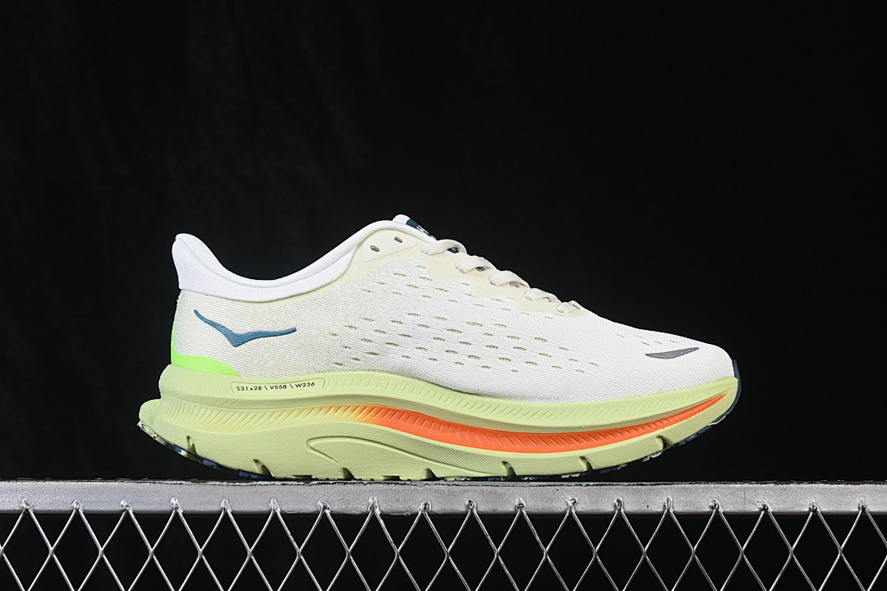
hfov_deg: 27.0
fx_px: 1848
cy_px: 296
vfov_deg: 18.2
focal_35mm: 75
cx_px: 444
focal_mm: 50
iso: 160
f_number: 8
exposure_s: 1/80
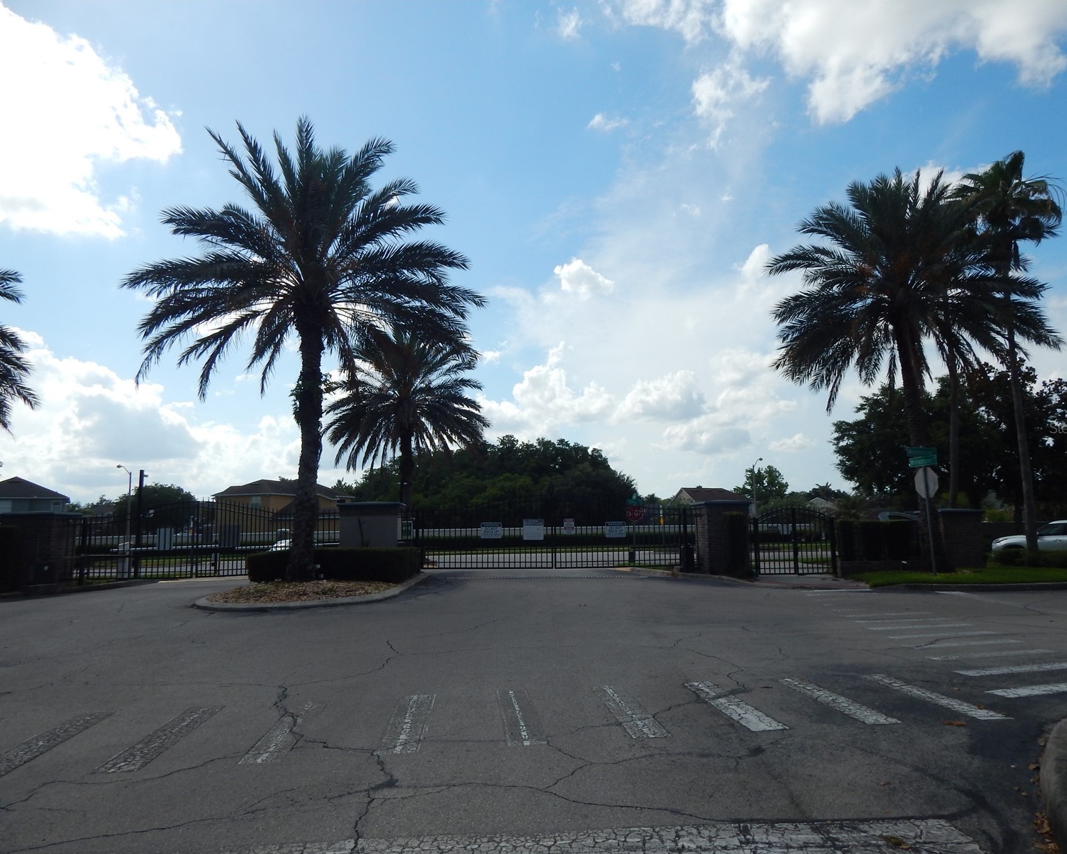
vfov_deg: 60.9
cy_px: 427
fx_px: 726
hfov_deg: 72.6
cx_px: 546
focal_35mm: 23
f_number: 6
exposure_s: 1/800
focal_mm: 4
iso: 125
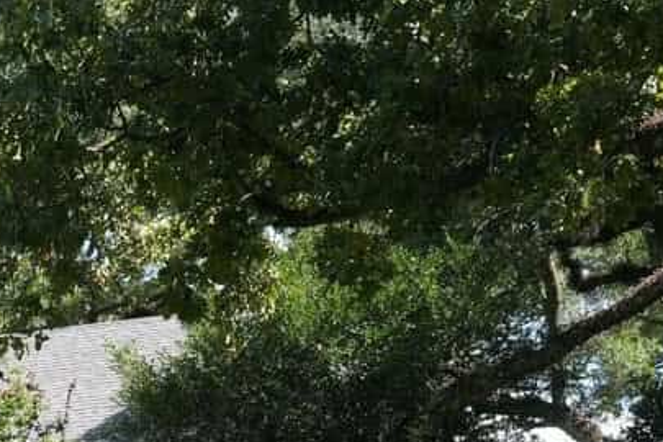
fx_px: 2026
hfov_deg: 17.5
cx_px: -183
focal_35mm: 110
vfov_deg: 11.8
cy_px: 704
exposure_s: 1/160
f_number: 8
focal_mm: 29
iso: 320
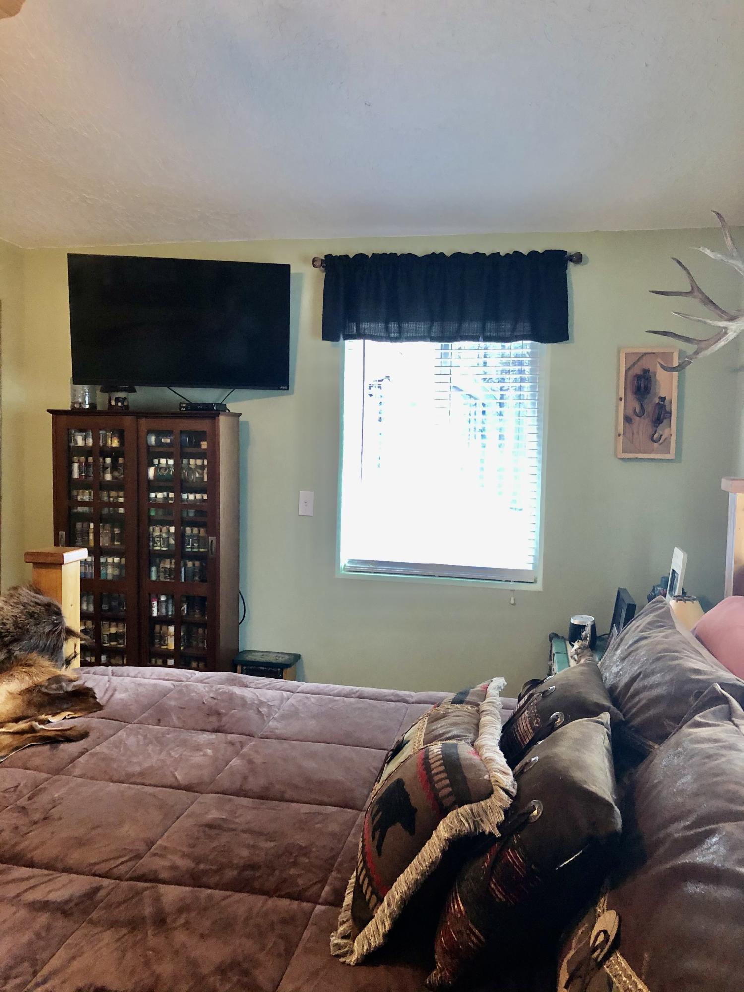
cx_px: 372
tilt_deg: -3.2
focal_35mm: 28
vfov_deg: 63.4
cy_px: 496
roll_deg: -0.4
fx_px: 802
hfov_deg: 49.7
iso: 80
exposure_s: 1/15
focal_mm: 4
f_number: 1.8
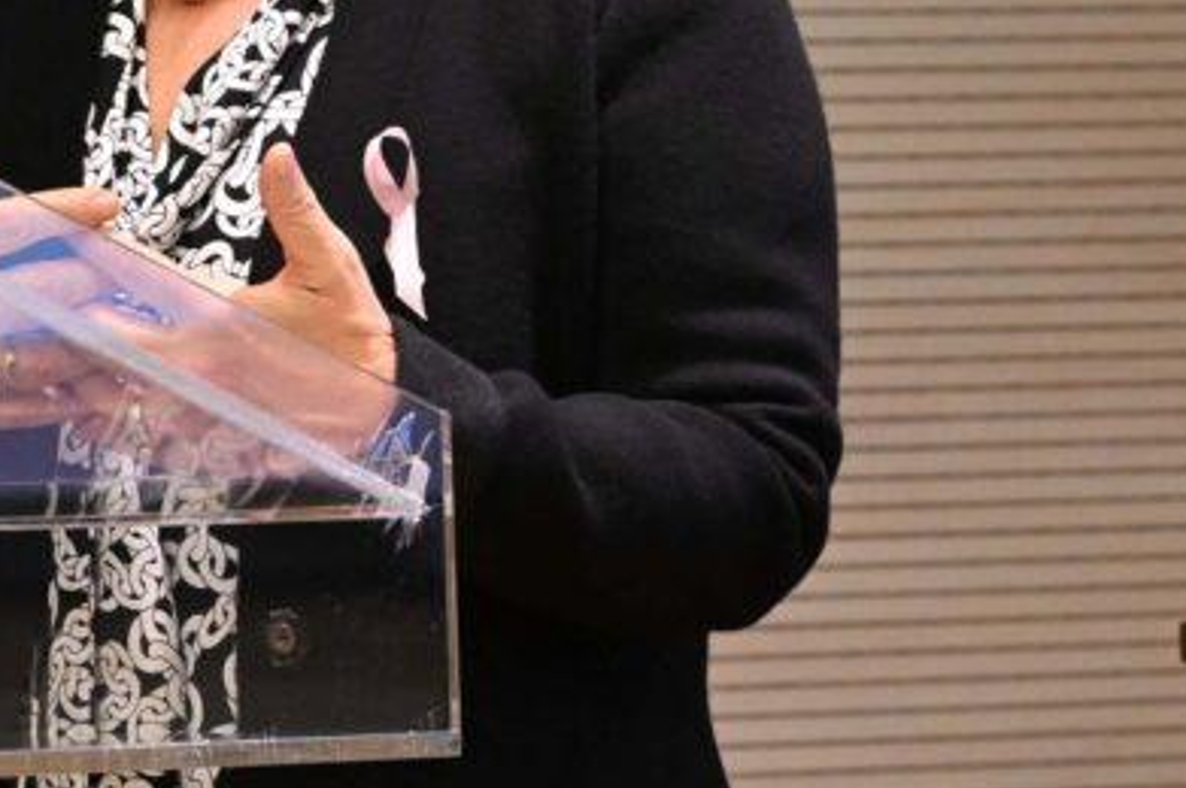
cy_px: -41
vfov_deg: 2.9
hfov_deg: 4.4
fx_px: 15536
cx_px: -179
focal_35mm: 472
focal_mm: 120
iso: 4000
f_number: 5.6
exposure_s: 1/160
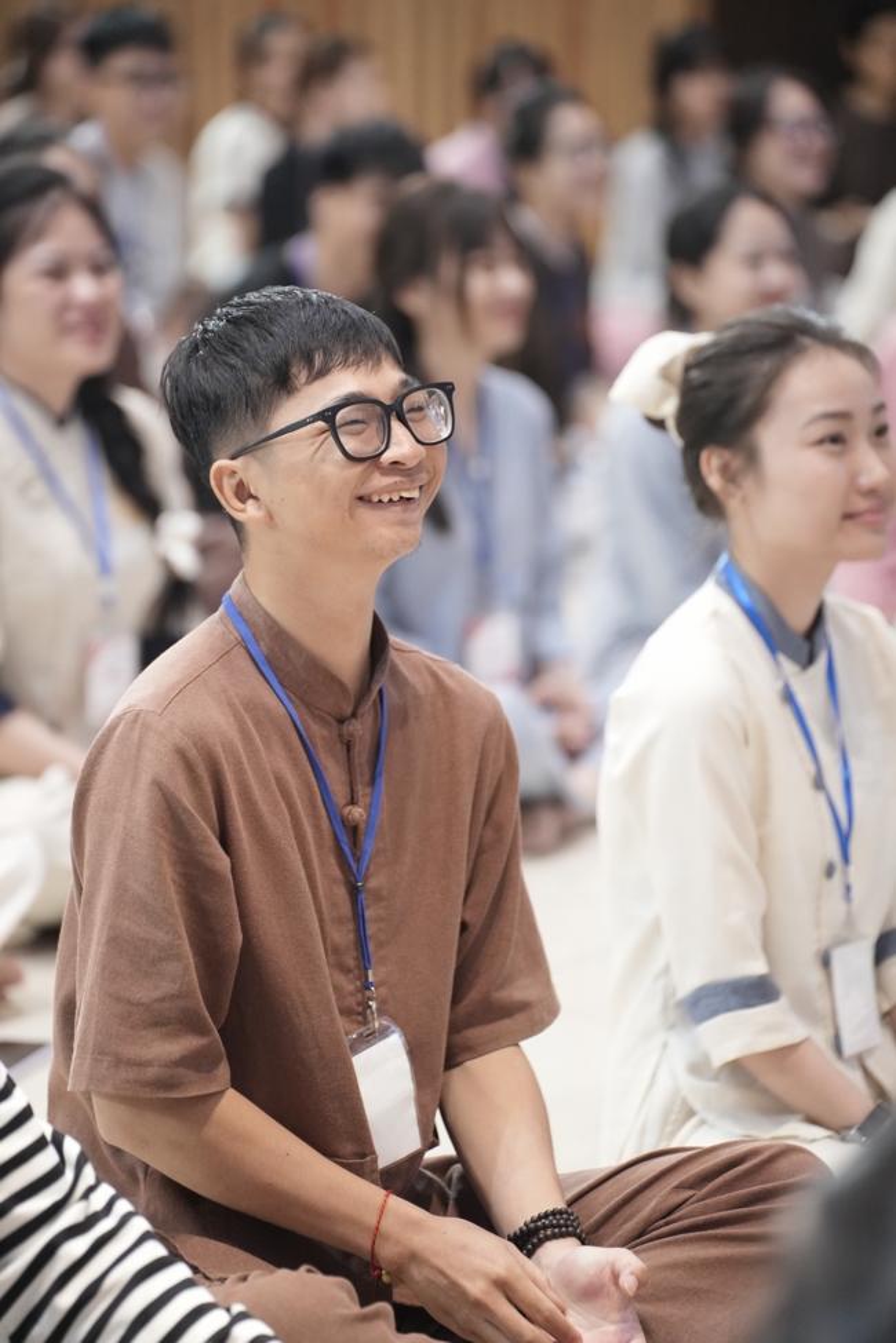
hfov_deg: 10.2
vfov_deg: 15.2
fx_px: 5040
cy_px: 672
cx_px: 448
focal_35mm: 135
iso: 4000
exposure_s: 1/200
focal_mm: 135
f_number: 2.8
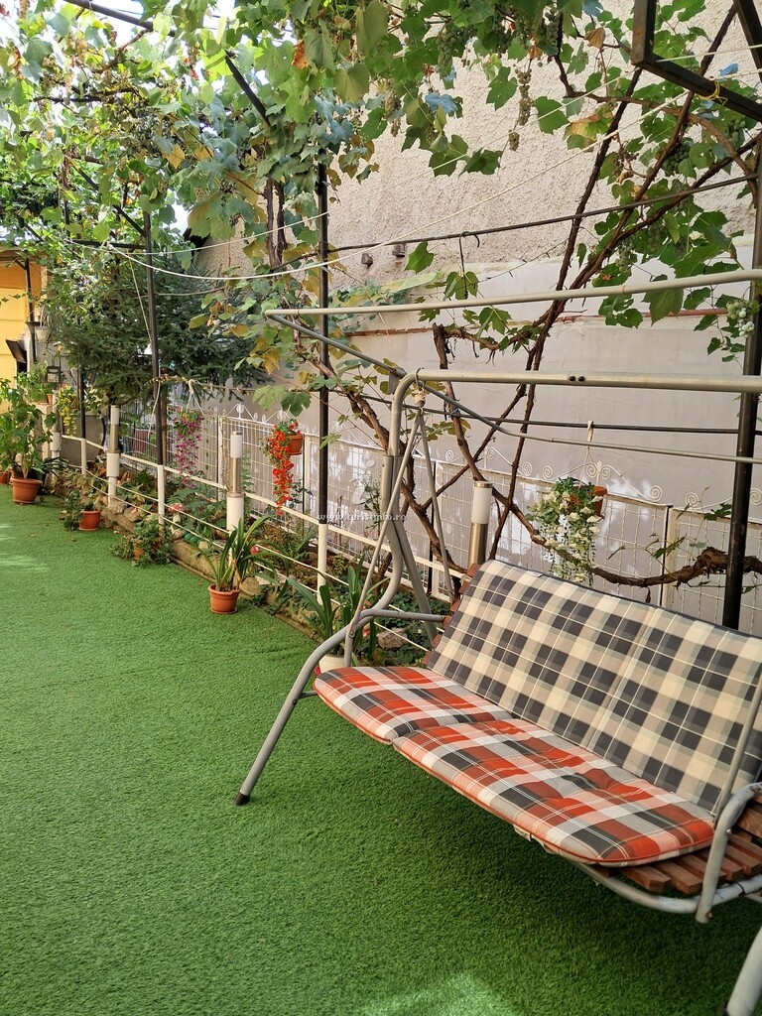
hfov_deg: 51.4
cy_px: 508
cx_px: 381
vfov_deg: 65.3
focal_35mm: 27
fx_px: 792
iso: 50
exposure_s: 1/120
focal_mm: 4
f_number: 1.8
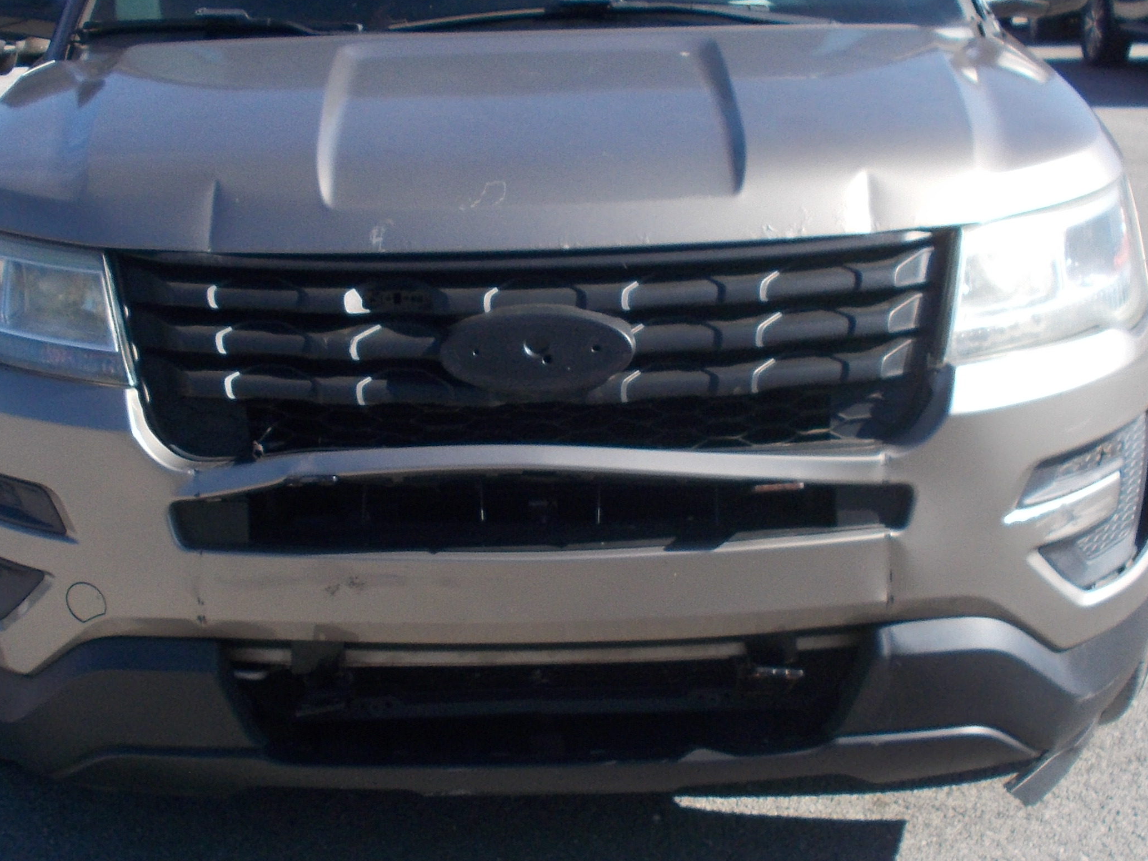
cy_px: 455
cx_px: 539
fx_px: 1923
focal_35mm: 58
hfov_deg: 33.2
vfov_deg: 25.2
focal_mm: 4.6
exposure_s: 1/100
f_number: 8
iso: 80
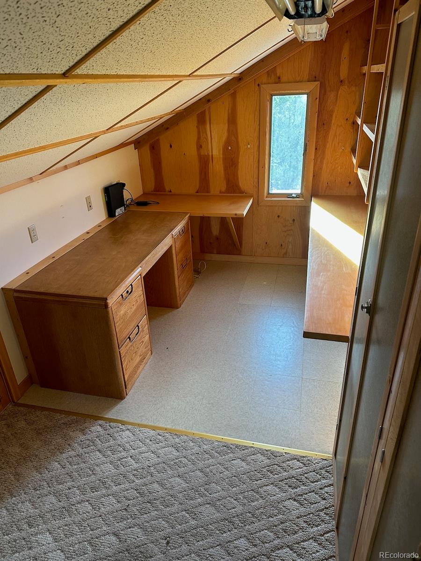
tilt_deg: -26.6
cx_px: 210
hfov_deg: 56.8
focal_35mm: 24
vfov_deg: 71.6
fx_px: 389
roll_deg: +2.2
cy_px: 280
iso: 200
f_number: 1.78
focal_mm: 6.86
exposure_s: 1/60
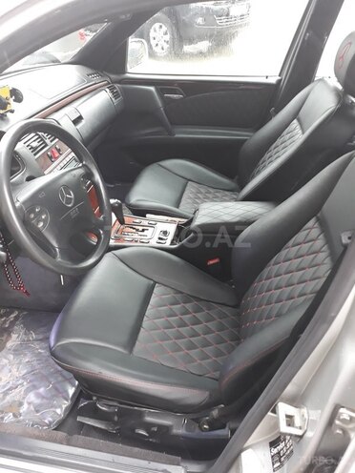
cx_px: 178
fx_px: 369
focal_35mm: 27
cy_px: 236
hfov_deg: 51.4
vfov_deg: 65.3
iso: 160
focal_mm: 3.71
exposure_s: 1/50
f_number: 1.7
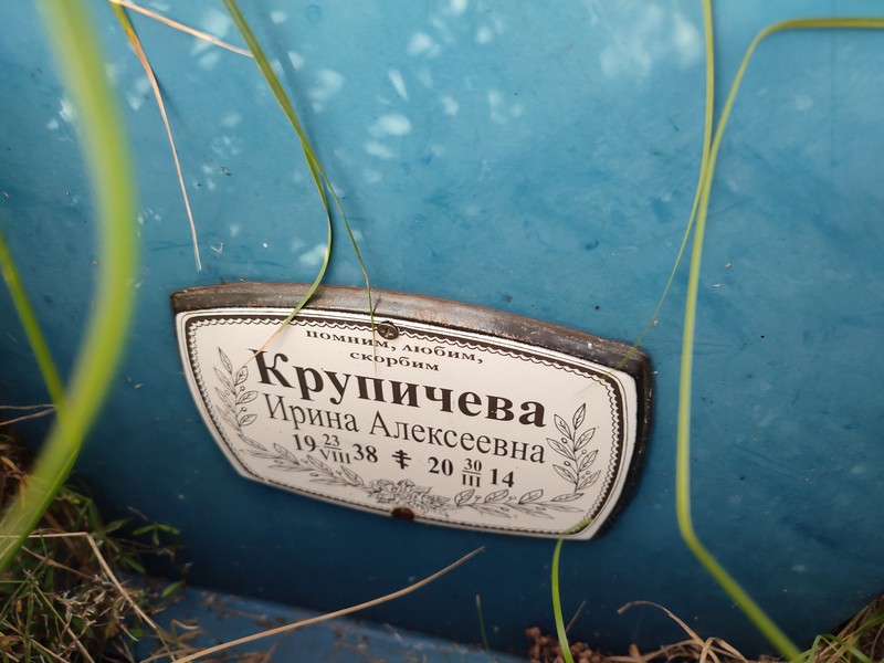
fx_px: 638
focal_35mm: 25
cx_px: 442
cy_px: 332
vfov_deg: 54.9
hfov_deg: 69.4
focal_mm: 6.04
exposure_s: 1/50
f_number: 1.9
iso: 98
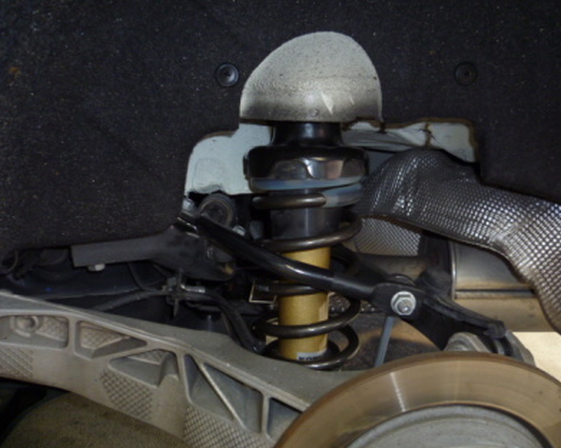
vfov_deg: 48.5
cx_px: 299
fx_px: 498
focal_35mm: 30
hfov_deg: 58.8
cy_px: 219
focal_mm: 5
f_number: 2.8
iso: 200
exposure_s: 1/30
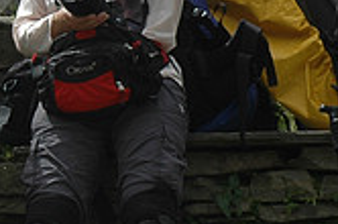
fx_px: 2839
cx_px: -88
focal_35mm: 303
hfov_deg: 6.8
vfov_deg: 4.5
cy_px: -21
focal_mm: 48
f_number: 10
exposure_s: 1/400
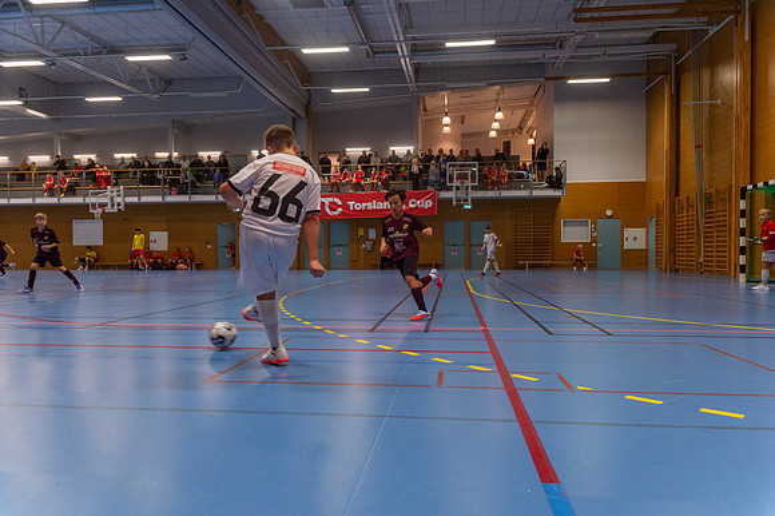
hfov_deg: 73.8
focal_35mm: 24
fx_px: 516
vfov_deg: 53.1
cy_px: 258
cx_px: 388
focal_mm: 24
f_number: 4
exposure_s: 1/400
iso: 2000
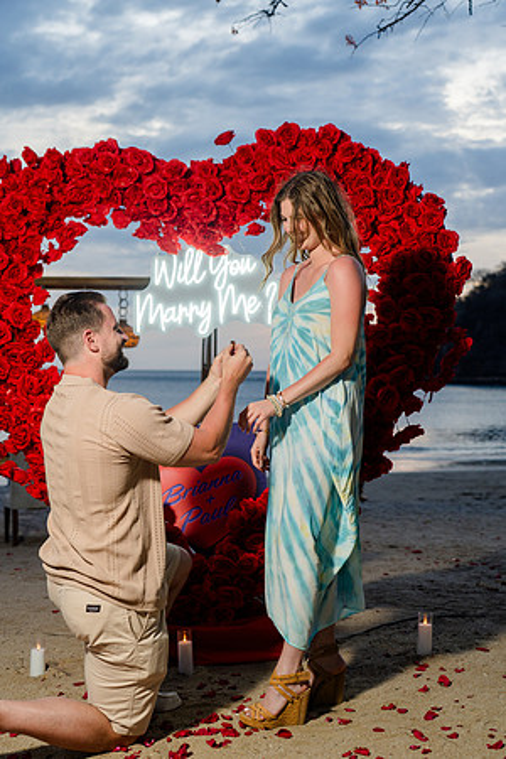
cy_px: 380
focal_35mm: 48
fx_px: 1012
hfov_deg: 28.1
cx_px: 253
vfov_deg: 41.1
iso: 400
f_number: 4
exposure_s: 1/160
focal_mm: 48
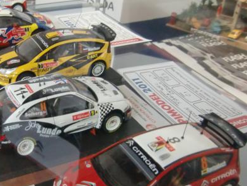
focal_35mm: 49
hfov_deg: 37.0
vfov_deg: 29.6
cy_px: 108
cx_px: 36
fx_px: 350
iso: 400
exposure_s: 1/30
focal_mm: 4.3
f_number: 3.2
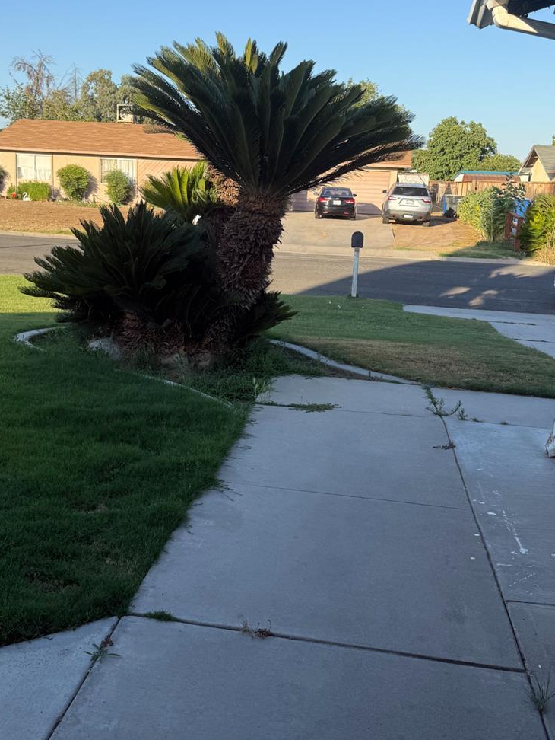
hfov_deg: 38.5
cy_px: 345
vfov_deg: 50.1
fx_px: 790
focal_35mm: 37
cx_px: 218
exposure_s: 1/2053
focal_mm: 6.76
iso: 80
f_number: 1.78
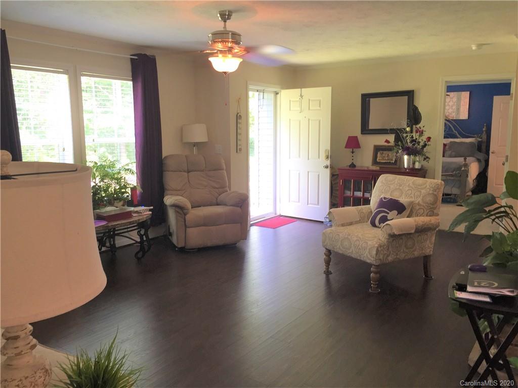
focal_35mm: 29
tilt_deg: -10.9
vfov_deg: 48.2
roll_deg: -1.3
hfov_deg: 61.7
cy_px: 194
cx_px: 259
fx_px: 434
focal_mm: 4.15
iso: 32
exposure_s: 1/40
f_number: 2.2
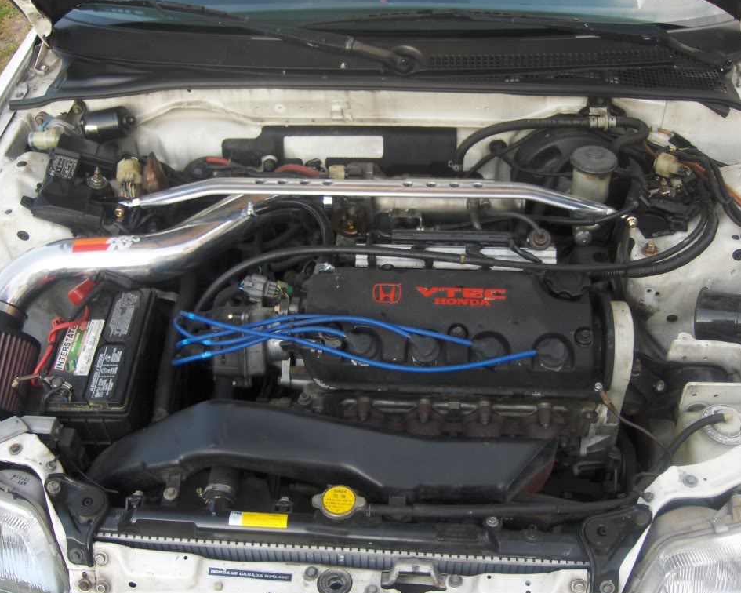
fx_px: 811
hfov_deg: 49.1
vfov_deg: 40.1
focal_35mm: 37
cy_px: 297
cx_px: 357
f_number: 2.8
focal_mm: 7.5
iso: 198
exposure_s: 1/129
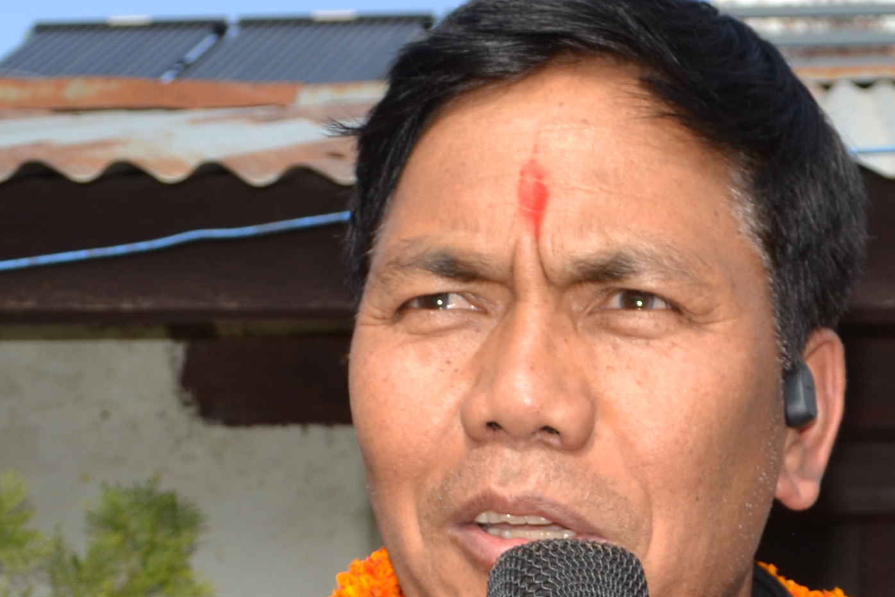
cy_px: 788
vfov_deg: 13.3
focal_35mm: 99
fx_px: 2461
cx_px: 708
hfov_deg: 20.4
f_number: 5.6
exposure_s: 1/200
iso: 100
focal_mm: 20
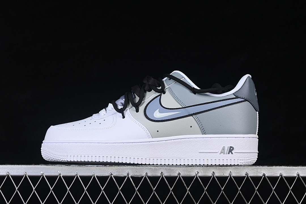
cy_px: 102
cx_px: 153
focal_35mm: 75
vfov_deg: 18.2
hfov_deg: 27.0
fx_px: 637
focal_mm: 50
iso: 160
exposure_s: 1/80
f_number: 8
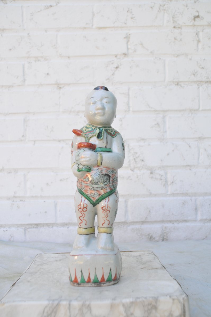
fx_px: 278
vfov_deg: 59.6
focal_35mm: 32
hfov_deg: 41.6
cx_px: 106
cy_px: 158
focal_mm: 21
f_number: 5.6
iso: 400
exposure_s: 1/125
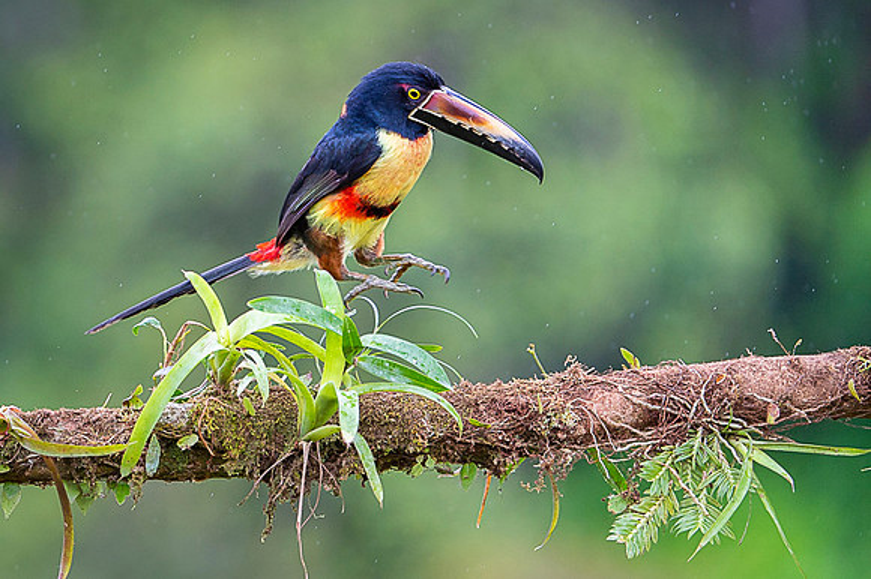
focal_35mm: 374
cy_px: 240
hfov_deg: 5.5
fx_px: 9050
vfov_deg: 3.7
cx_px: 192
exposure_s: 1/800
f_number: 4
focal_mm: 240
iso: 800
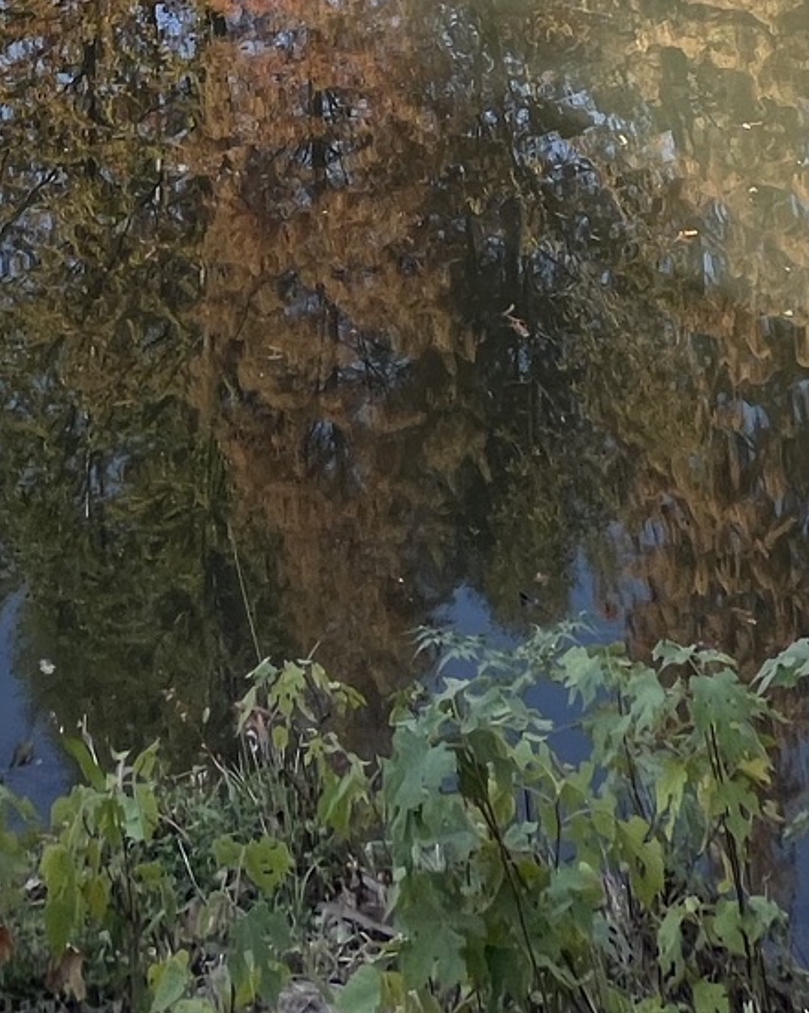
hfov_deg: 32.3
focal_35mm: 46
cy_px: -820
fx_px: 1378
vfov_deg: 22.3
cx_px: 242
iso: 32
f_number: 1.8
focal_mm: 1.57
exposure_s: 1/182
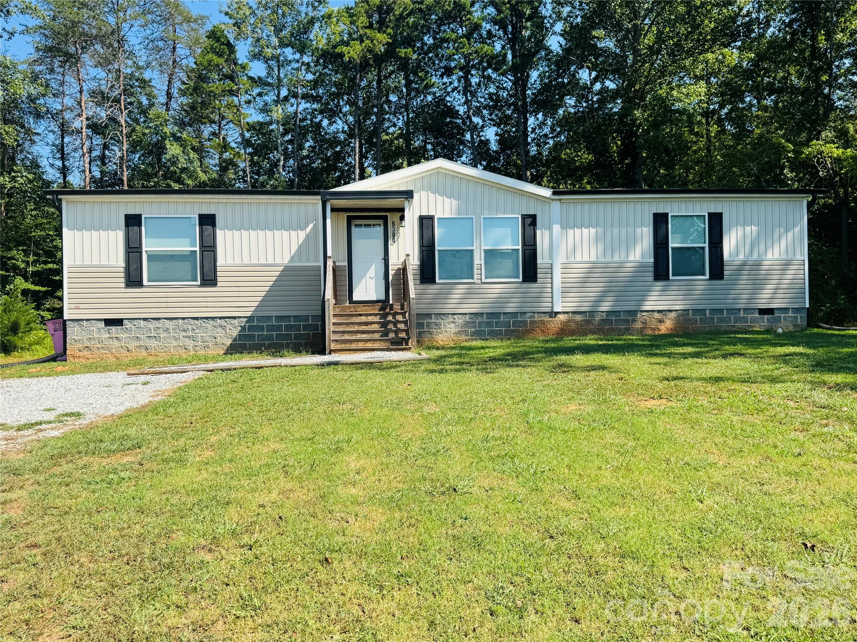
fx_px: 594
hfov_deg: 71.6
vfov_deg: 56.8
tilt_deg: +0.5
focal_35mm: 24
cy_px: 321
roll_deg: -0.4
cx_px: 428
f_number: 1.78
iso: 80
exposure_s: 1/2833
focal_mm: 6.76
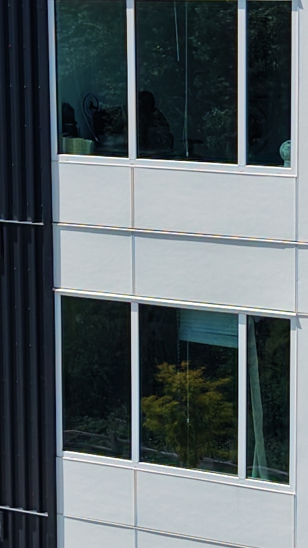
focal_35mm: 132
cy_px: 307
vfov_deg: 16.3
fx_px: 1917
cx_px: 245
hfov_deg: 9.2
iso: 310
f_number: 1.8
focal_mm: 8.67
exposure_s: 1/6000
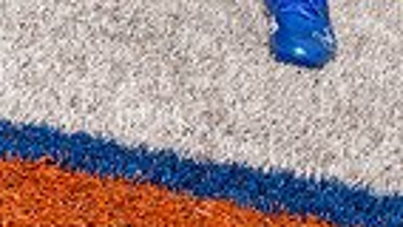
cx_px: 241
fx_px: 1636
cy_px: -380
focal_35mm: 153
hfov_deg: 14.0
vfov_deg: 7.3
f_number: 5.6
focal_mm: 46
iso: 100
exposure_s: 1/250
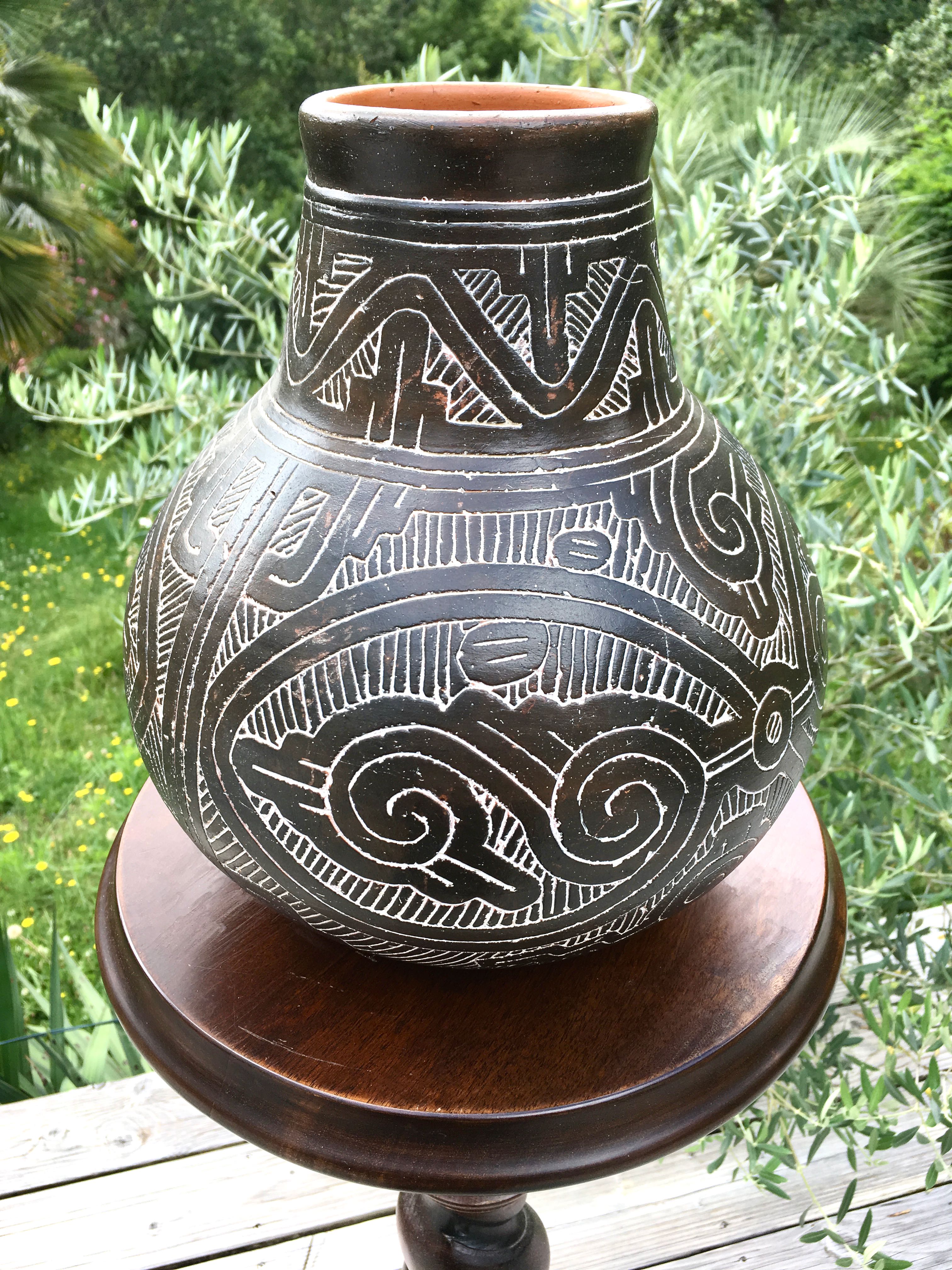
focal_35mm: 29
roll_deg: -0.5
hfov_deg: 48.2
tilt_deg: -33.9
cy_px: 635
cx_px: 476
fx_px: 1063
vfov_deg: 61.7
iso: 25
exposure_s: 1/318
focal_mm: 4.15
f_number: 2.2
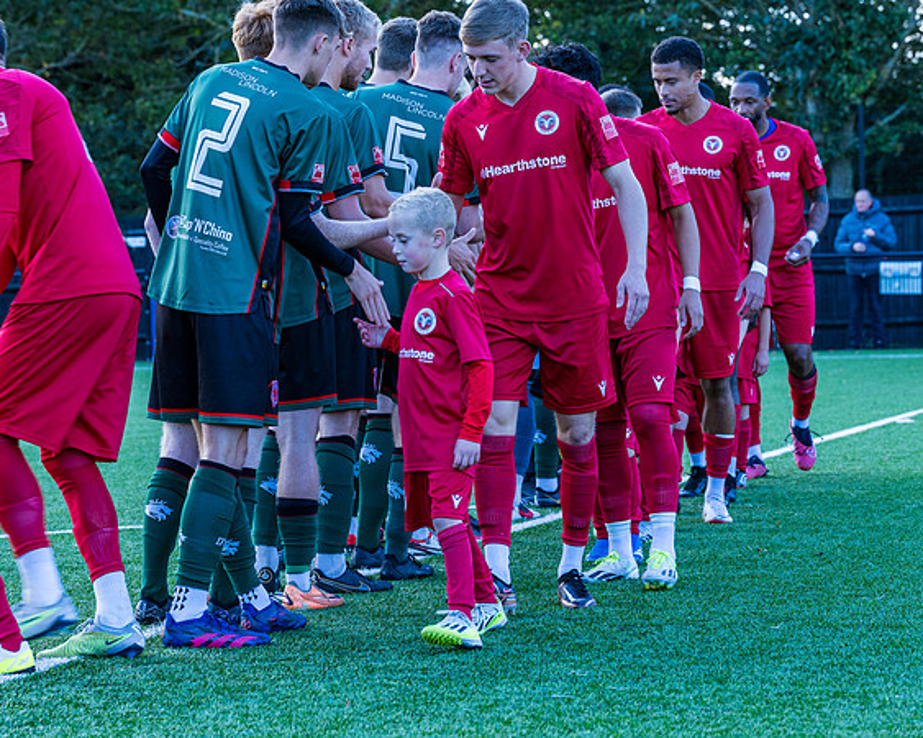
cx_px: 441
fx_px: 3784
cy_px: 369
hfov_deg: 13.9
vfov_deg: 11.1
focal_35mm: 139
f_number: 5
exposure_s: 1/200
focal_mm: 82
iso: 200
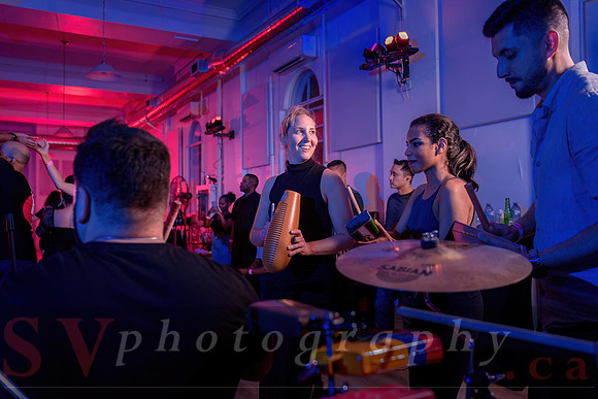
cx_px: 299
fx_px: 532
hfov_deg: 58.7
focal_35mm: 32
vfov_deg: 41.1
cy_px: 200
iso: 400
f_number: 3.5
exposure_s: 1/60
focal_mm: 32
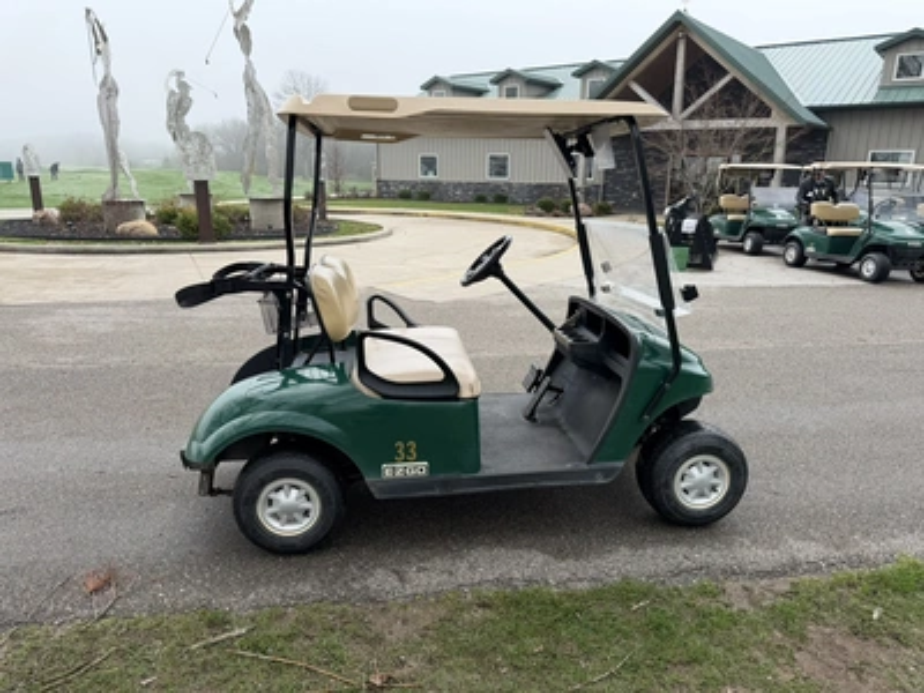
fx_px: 641
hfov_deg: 71.6
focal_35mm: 24
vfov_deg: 56.8
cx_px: 462
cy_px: 346
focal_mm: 6.76
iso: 100
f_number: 1.78
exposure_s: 1/1653
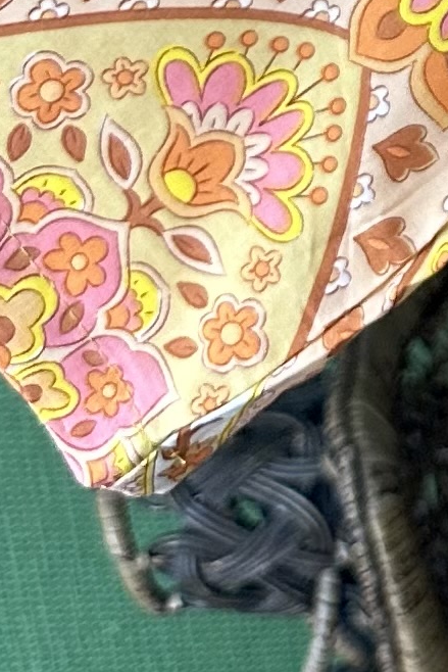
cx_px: 1243
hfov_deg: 8.0
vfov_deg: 11.8
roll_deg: +4.6
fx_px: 2854
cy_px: -749
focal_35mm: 153
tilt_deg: -7.9
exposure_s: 1/100
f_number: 1.78
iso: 125
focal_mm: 6.86
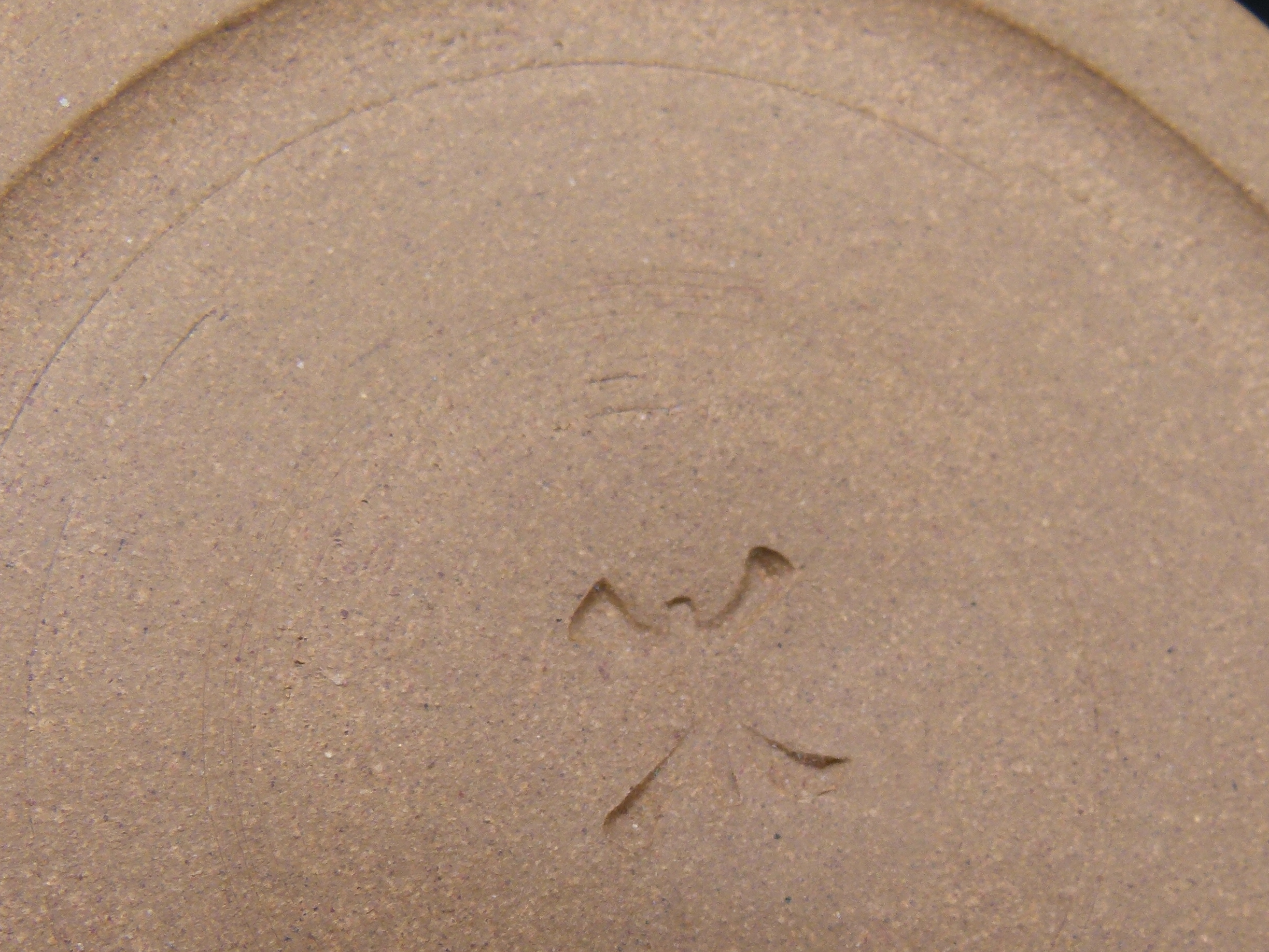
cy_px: 702
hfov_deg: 32.1
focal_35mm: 60
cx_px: 714
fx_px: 2200
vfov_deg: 24.2
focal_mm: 6.2
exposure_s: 1/125
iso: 100
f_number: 3
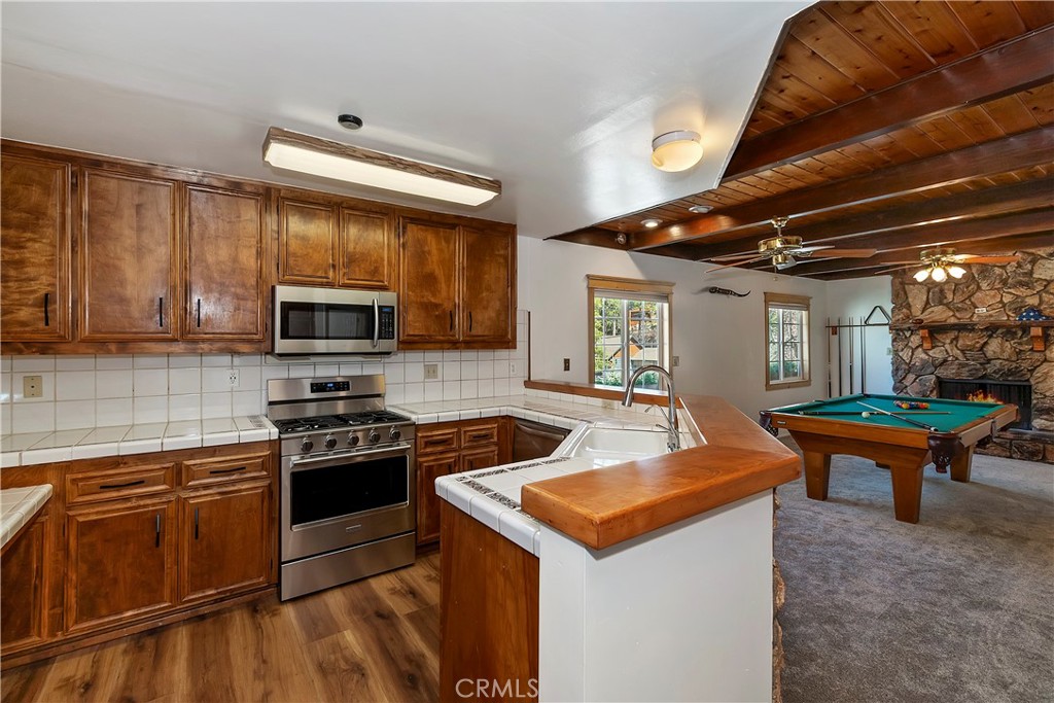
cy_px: 352
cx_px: 527
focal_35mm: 15
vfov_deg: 77.3
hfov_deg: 100.4
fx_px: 439
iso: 400
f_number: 8
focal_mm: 10
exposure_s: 1/30
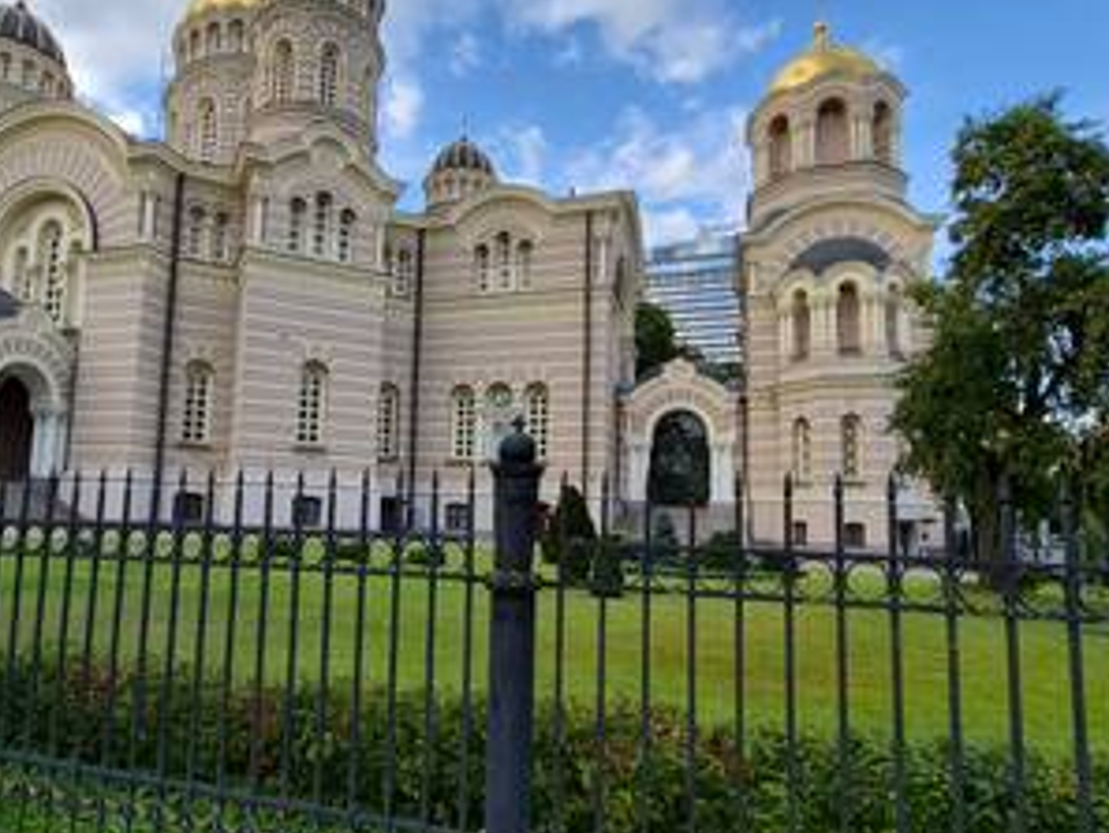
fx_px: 673
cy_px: 456
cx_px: 456
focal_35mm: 21
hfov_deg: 78.2
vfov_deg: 63.4
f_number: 2.2
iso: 40
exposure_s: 1/379
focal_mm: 1.74
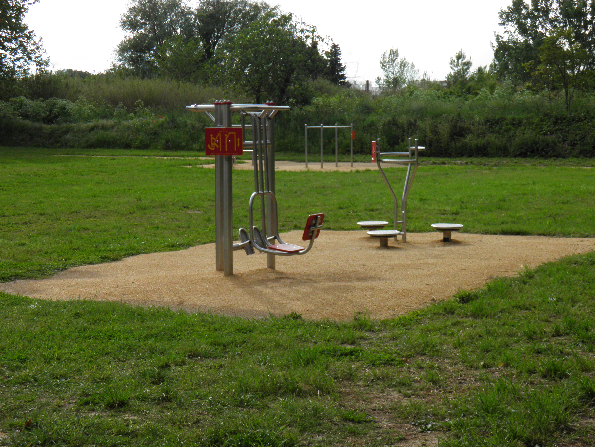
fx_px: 1255
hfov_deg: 26.7
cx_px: 298
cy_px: 224
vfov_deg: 20.2
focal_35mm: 73
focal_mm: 13.2
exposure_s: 1/200
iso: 50
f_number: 5.5
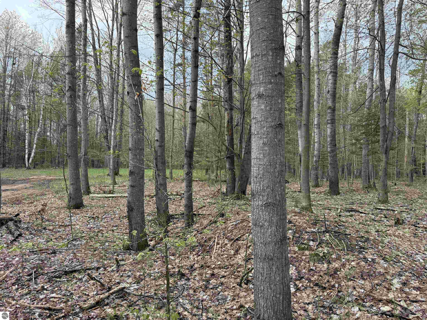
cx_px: 214
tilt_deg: +3.0
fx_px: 296
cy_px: 160
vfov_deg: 56.8
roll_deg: -1.6
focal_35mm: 24
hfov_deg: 71.6
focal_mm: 6.76
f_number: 1.78
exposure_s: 1/1689
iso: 100
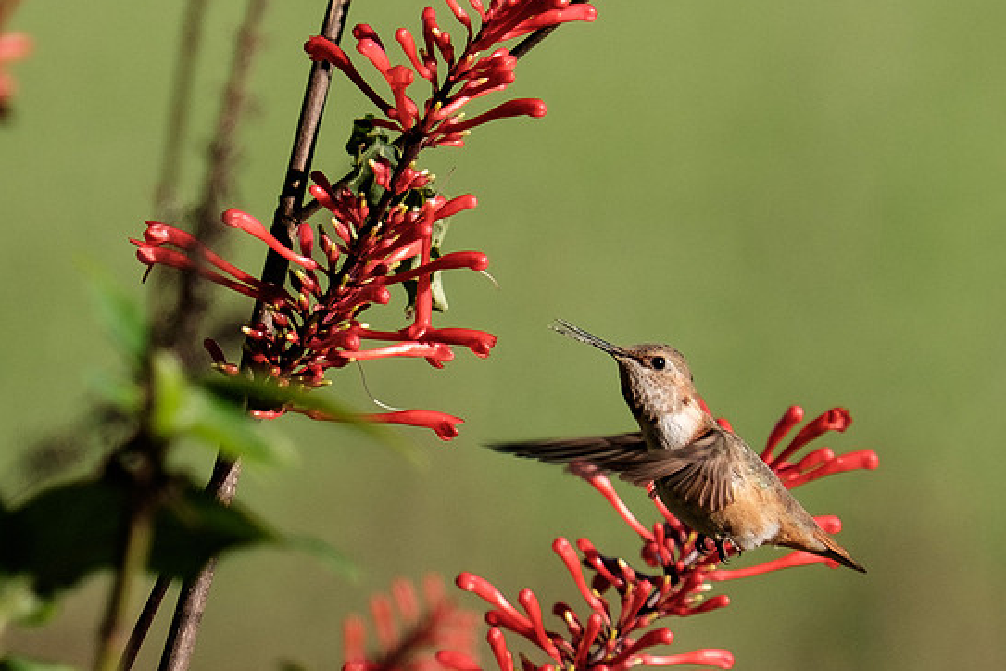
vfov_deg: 1.6
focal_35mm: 834
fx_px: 23304
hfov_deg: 2.5
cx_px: 383
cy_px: 274
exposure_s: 1/1600
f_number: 4.8
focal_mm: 200
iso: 200
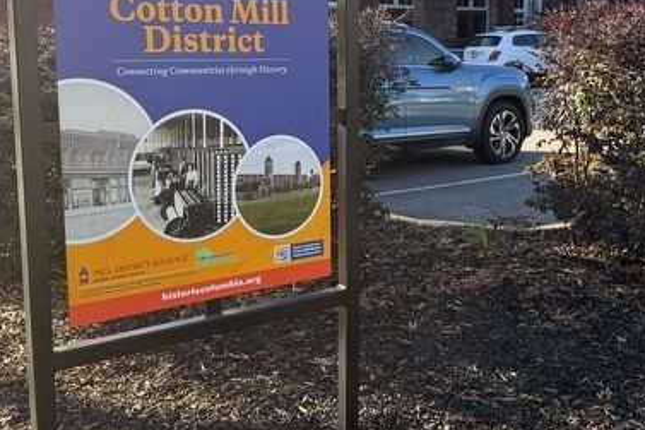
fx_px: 949
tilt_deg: -7.1
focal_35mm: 53
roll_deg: -2.2
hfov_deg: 37.1
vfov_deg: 25.4
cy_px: 168
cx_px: 435
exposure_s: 1/888
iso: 100
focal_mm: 6.76
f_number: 1.78
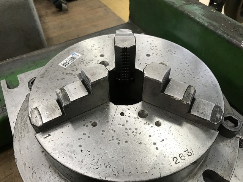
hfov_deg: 63.4
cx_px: 122
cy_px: 91
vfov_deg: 49.7
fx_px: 197
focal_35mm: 28
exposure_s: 1/30
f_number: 1.8
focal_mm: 3.99
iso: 32
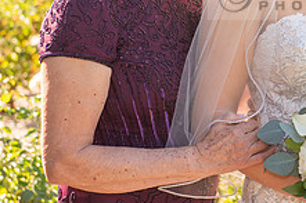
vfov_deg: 7.4
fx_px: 1563
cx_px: 328
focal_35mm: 184
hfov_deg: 11.0
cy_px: -13
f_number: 5.6
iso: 200
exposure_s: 1/250
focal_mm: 70
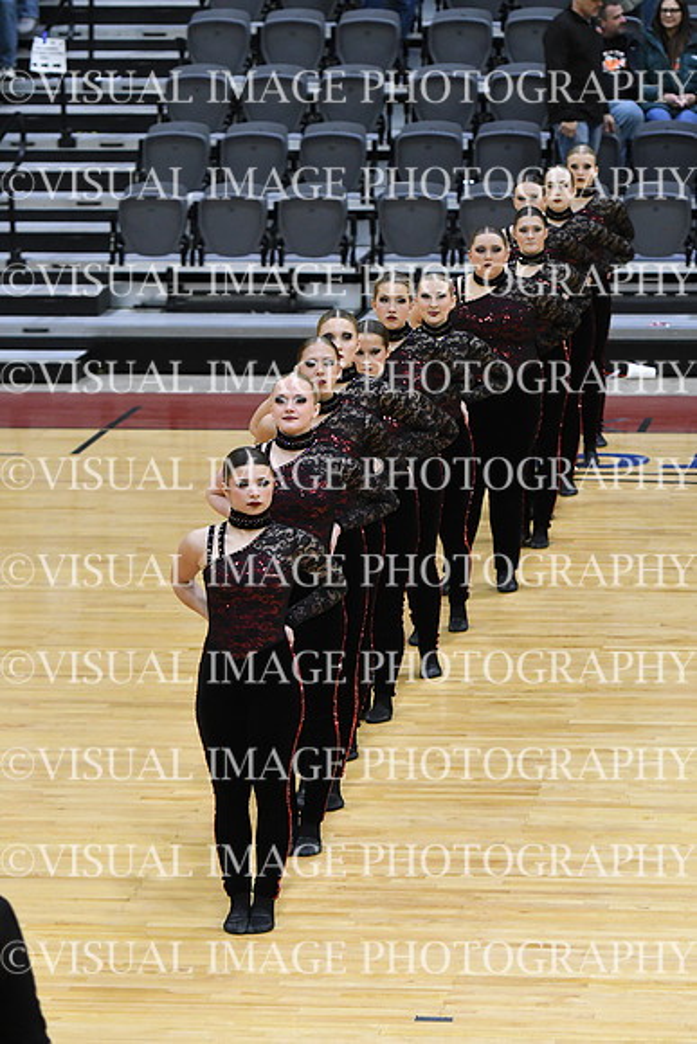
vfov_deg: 13.1
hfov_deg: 8.7
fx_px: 4556
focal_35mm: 157
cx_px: 348
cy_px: 522
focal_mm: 105
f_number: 2.8
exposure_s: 1/400
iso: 3200
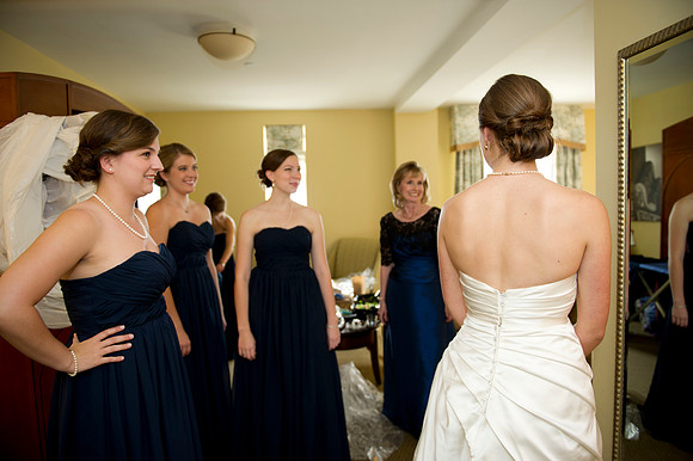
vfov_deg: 53.1
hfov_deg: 73.8
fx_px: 462
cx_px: 346
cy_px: 230
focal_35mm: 24
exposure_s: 1/125
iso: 640
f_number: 2.8
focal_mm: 24
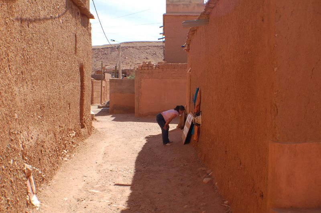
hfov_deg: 29.9
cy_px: 106
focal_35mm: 68
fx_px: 601
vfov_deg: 20.1
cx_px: 160
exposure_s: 1/320
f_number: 9
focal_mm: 45
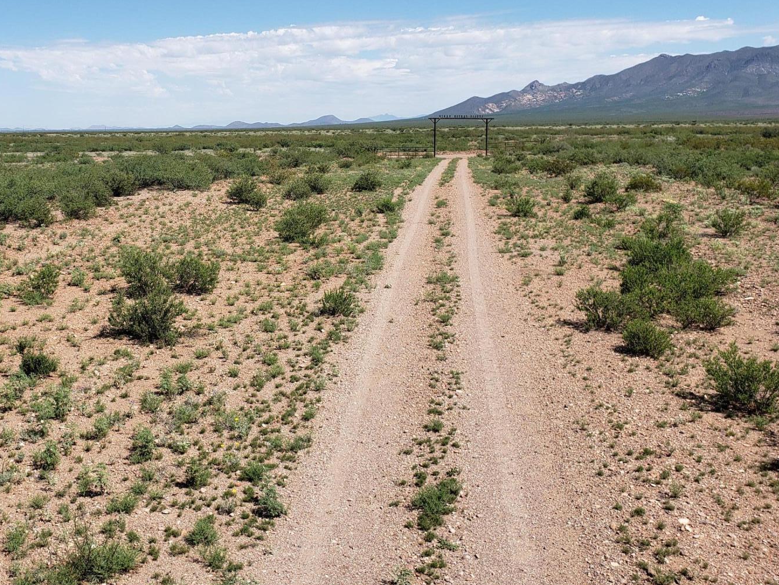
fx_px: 878
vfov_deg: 36.5
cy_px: 208
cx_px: 227
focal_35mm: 39
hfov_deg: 46.7
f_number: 2.4
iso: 50
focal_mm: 4.3
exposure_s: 1/1834
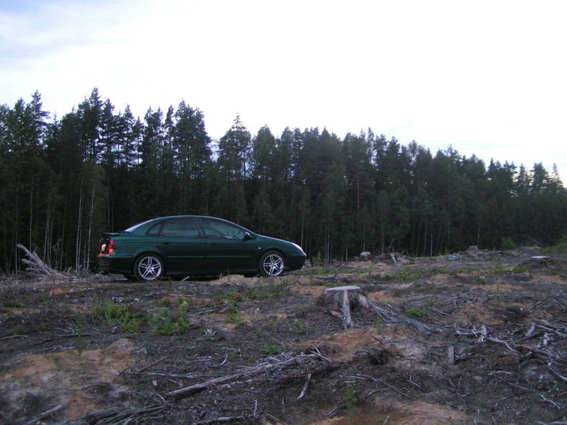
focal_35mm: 38
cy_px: 212
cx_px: 284
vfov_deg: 37.7
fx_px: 622
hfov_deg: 49.0
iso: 200
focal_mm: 5.8
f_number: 2.8
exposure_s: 1/10
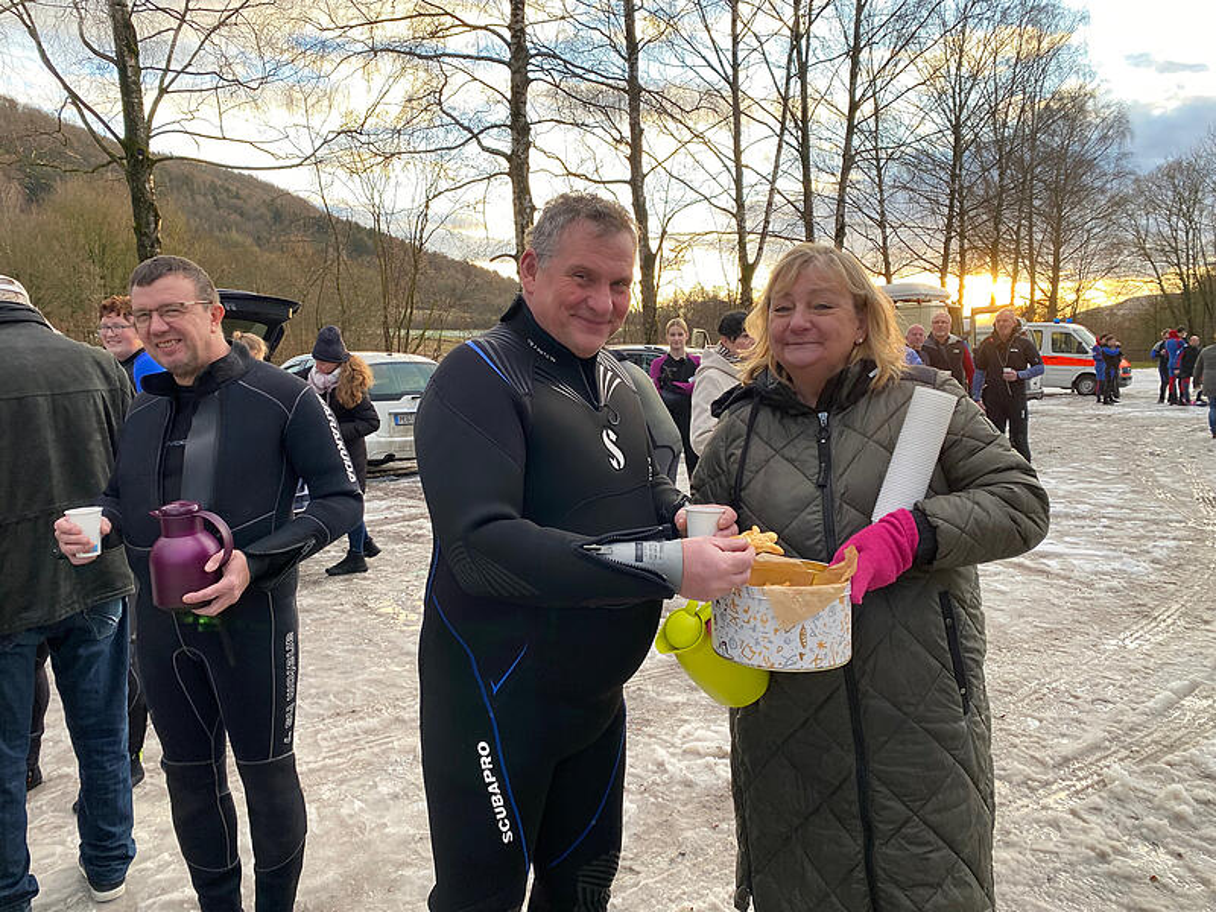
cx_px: 608
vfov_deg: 53.1
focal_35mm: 26
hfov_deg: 67.3
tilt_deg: -5.4
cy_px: 456
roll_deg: +1.4
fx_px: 913
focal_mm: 4.25
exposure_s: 1/122
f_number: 1.8
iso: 50
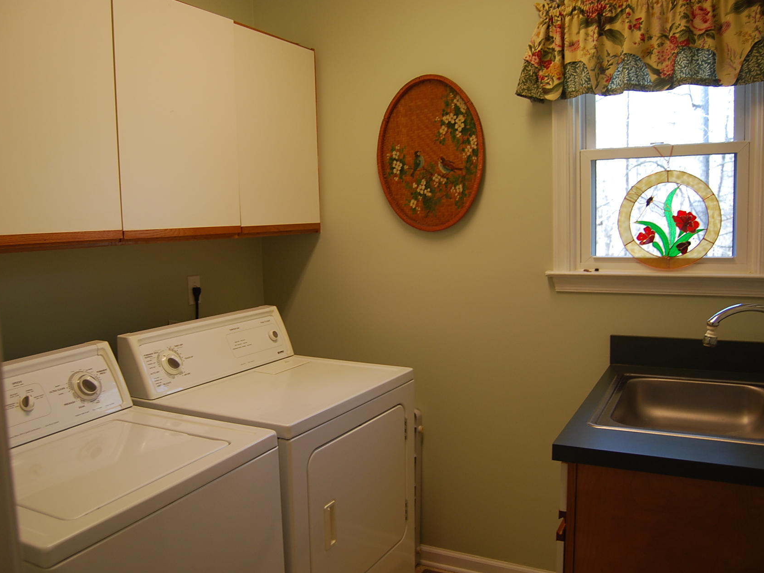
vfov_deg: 46.8
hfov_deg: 59.9
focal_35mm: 30
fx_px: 662
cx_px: 370
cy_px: 290
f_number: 3.5
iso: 200
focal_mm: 18
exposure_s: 1/40
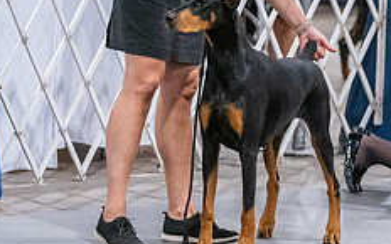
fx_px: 3559
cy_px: -16
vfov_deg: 3.9
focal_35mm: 334
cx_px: 236
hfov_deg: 6.3
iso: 6400
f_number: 3.2
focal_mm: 131
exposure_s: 1/320
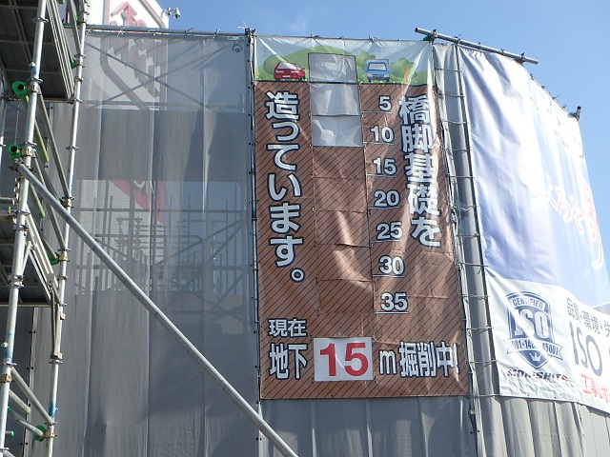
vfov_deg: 32.2
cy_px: 228
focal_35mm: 45
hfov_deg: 42.1
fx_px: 793
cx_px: 305
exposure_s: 1/640
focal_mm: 8.1
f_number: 5.2
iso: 125
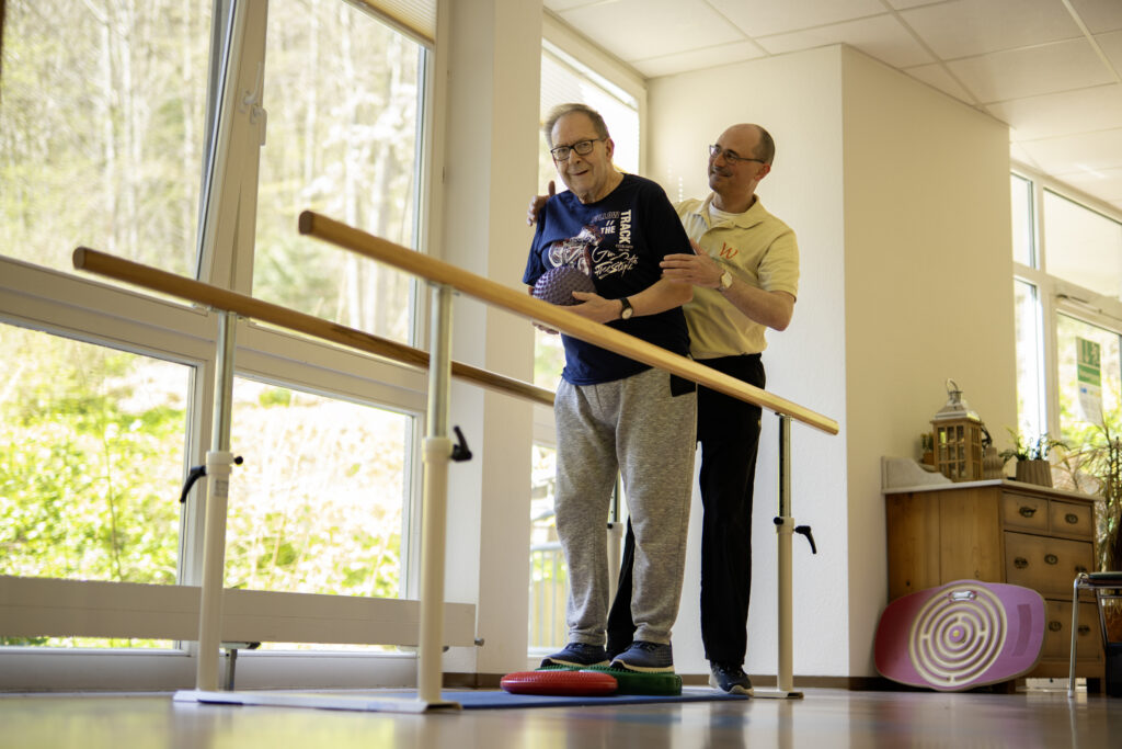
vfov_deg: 27.0
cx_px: 561
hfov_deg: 39.6
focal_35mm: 50
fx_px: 1558
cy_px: 374
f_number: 1.4
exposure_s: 1/320
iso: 250
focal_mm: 50
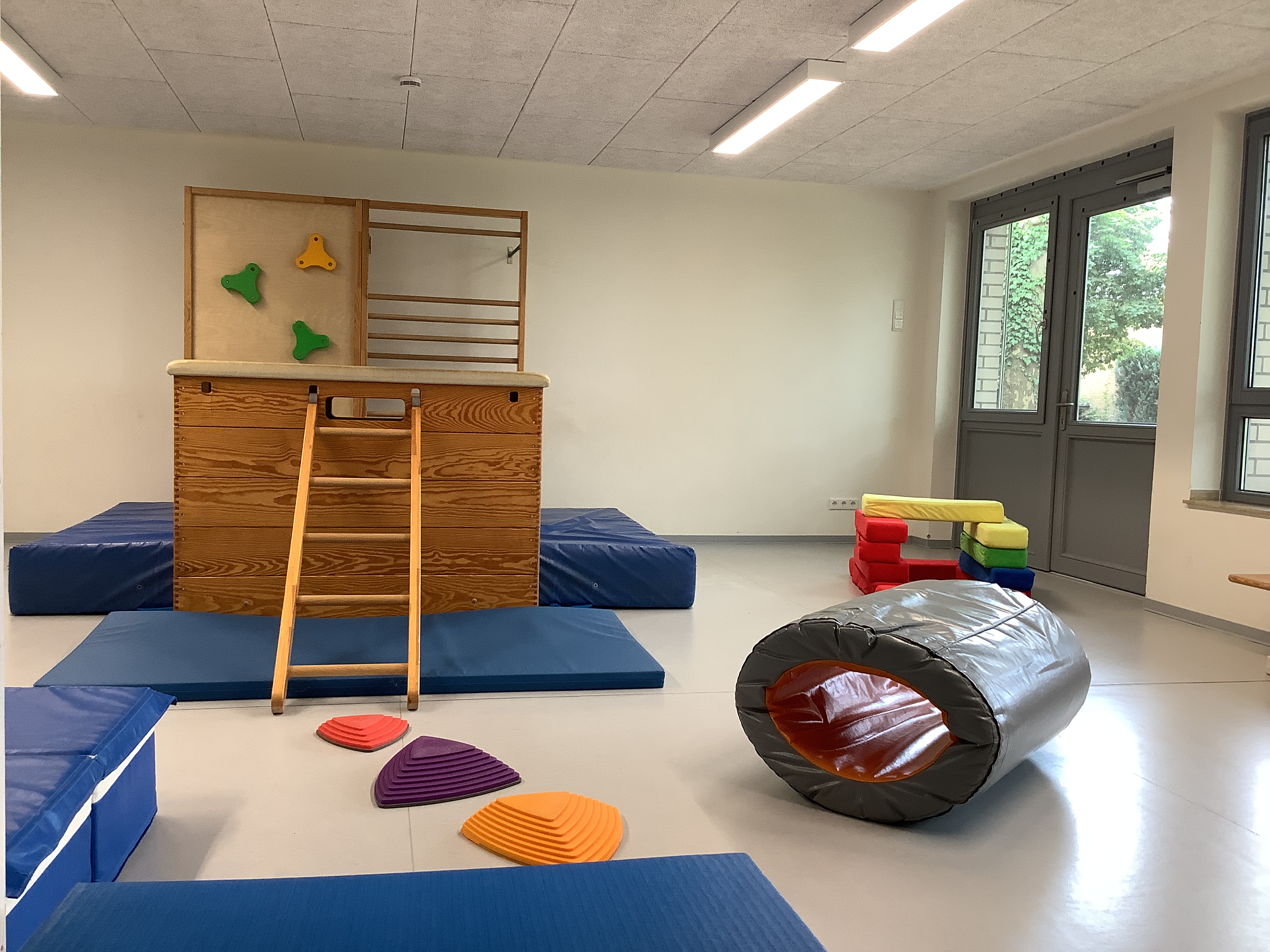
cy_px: 476
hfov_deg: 58.4
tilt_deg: -4.5
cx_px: 635
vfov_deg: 45.4
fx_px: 1137
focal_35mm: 31
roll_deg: -2.6
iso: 80
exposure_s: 1/60
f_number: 2.4
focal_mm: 3.3
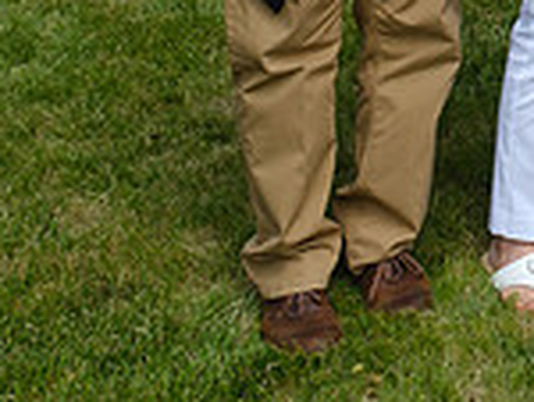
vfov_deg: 13.1
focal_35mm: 104
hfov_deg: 16.4
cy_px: -283
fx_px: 1607
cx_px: 897
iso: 200
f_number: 5.6
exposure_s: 1/500
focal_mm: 18.7
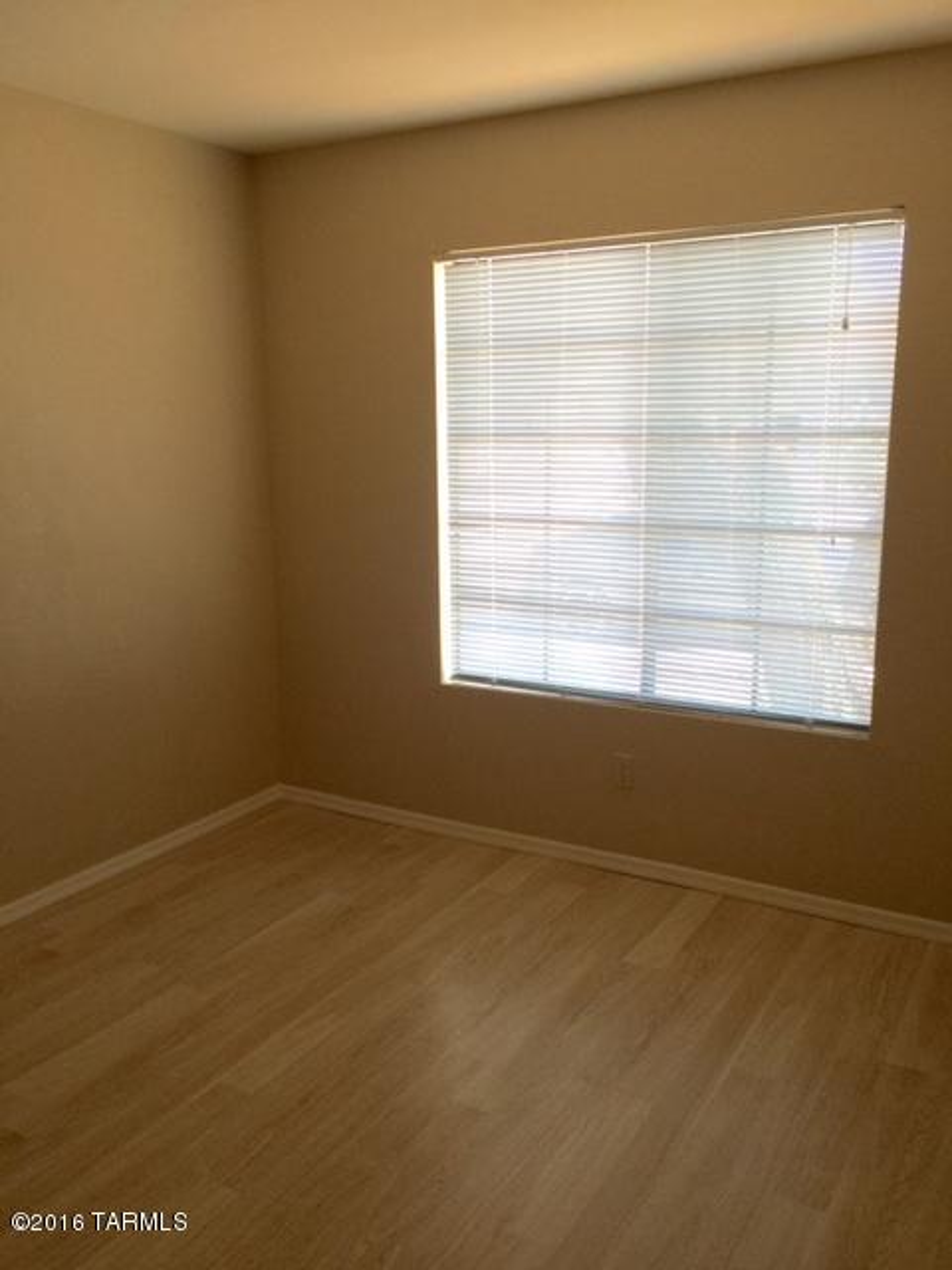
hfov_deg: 48.2
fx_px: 1063
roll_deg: +1.1
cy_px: 635
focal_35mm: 29
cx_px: 476
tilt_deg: -10.4
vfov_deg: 61.7
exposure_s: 1/40
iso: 32
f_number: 2.2
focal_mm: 4.15
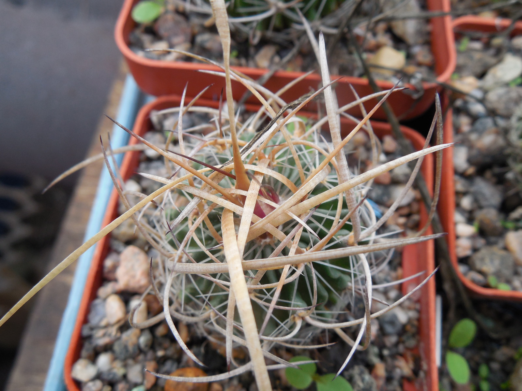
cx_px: 261
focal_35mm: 31
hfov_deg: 58.4
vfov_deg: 45.4
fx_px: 467
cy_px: 196
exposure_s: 1/50
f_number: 3.6
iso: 125
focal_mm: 5.6
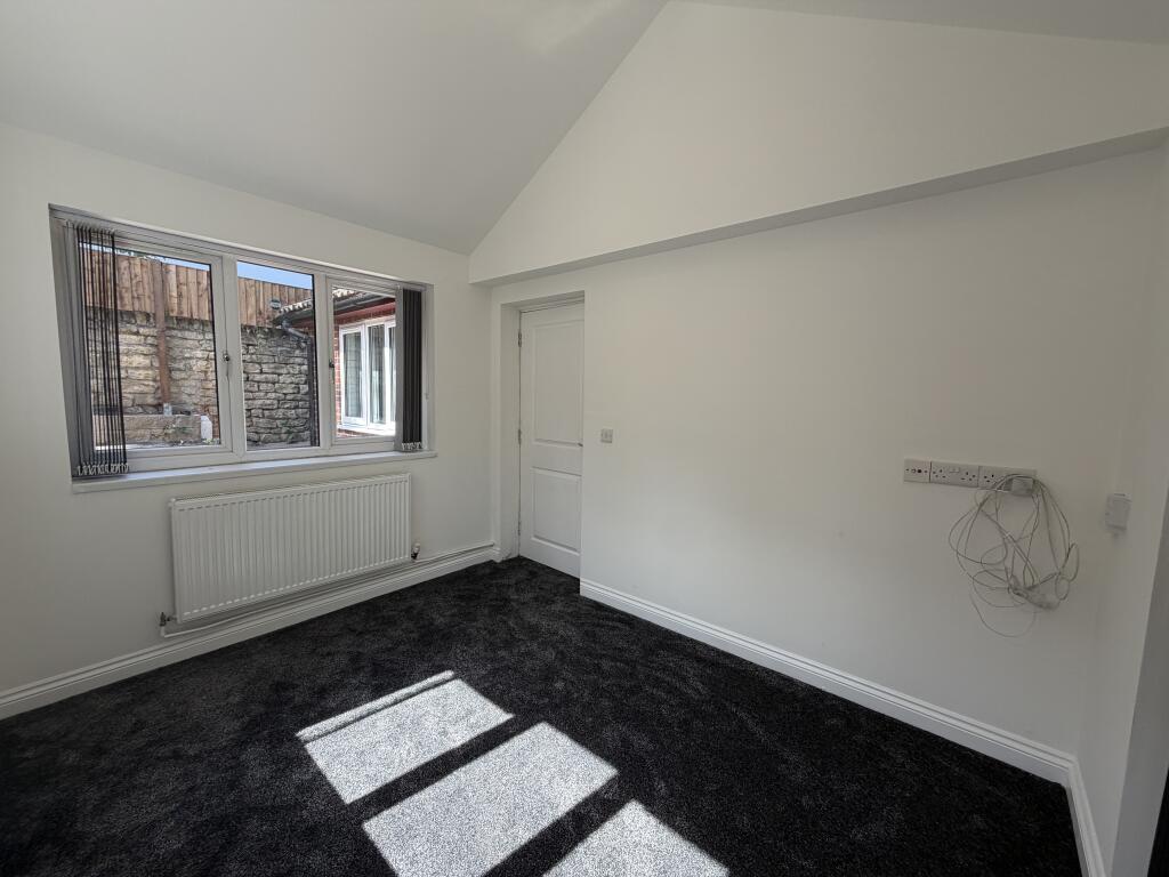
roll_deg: -1.4
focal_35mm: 14
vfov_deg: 85.7
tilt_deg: -5.2
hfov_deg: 102.1
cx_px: 584
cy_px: 438
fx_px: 473
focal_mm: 2.22
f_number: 2.2
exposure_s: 1/121
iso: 50
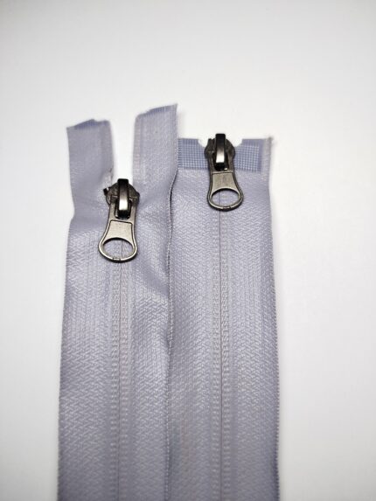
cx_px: 188
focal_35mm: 24
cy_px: 250
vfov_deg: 71.6
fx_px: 347
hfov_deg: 56.8
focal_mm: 5.31
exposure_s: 1/100
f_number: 1.7
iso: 64
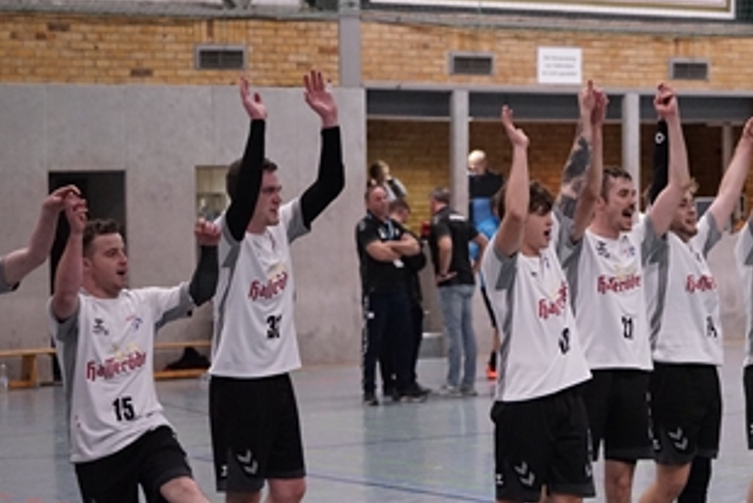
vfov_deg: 11.0
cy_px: 380
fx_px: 2595
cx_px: 651
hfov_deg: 16.3
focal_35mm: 124
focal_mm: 70
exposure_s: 1/1000
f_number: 2.8
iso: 6400
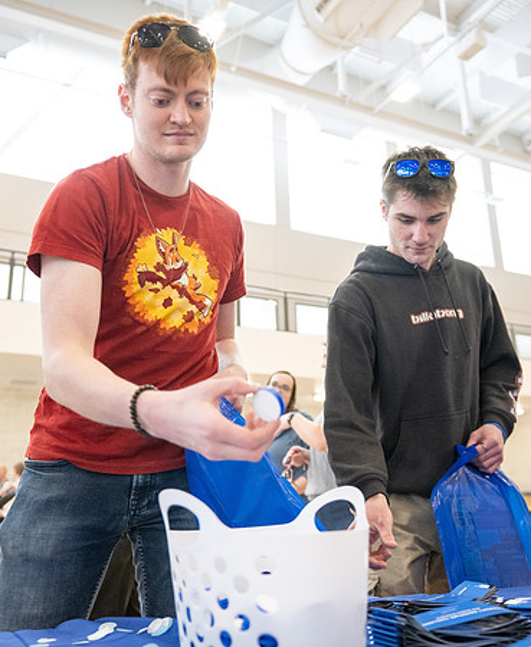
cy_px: 323
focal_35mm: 33
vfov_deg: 53.2
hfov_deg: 44.6
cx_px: 259
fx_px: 647
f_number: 2.8
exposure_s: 1/320
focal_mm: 24
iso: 2500
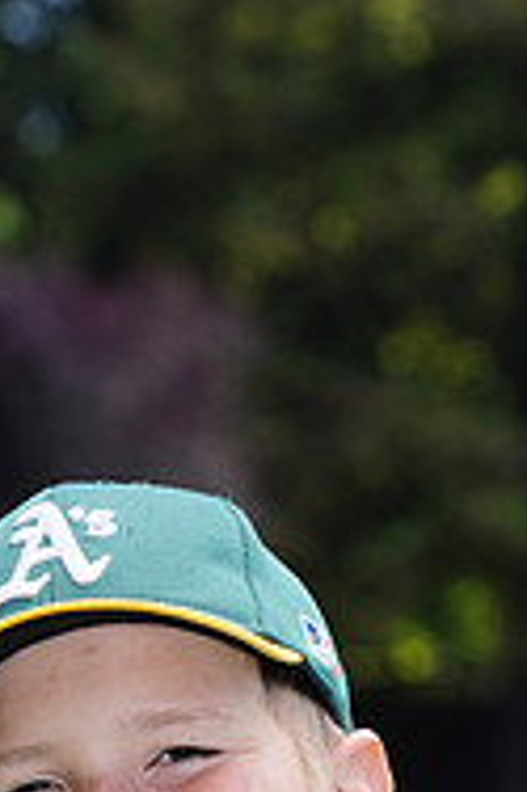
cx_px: 255
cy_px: 1112
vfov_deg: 3.8
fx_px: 11768
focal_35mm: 535
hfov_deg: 2.6
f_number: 10
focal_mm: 173
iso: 200
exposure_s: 1/200
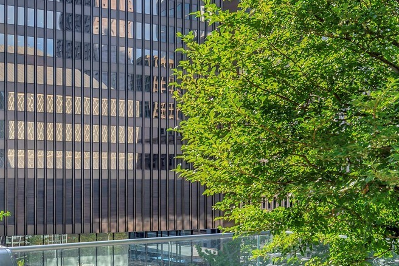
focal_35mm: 62
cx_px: 19
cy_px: 182
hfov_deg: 30.5
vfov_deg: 21.8
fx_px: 687
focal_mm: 24
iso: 100
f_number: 8
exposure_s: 1/125
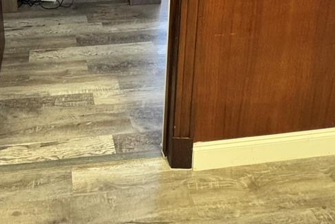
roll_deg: +1.4
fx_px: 335
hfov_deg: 50.6
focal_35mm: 36
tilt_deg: -13.0
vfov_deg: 28.4
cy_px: -86
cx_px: 78
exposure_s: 1/60
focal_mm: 2.22
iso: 500
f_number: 2.2
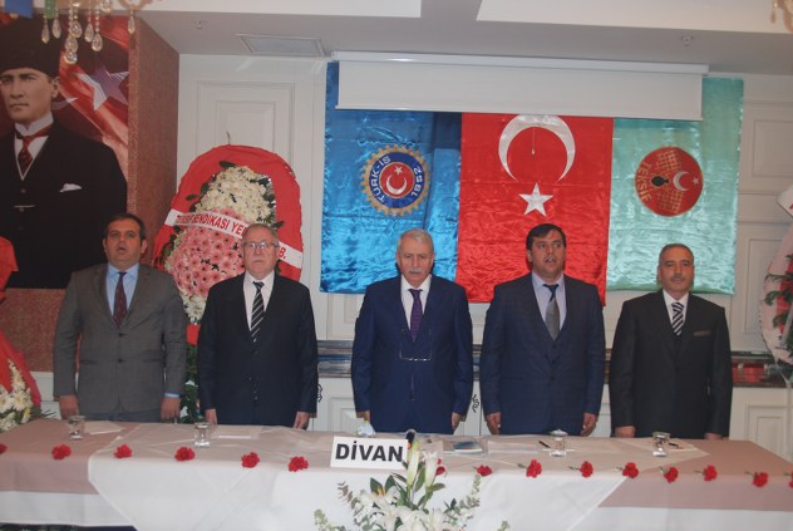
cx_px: 422
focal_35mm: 38
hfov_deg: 50.6
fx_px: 838
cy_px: 318
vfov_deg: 35.0
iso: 200
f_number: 4
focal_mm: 20
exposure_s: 1/60
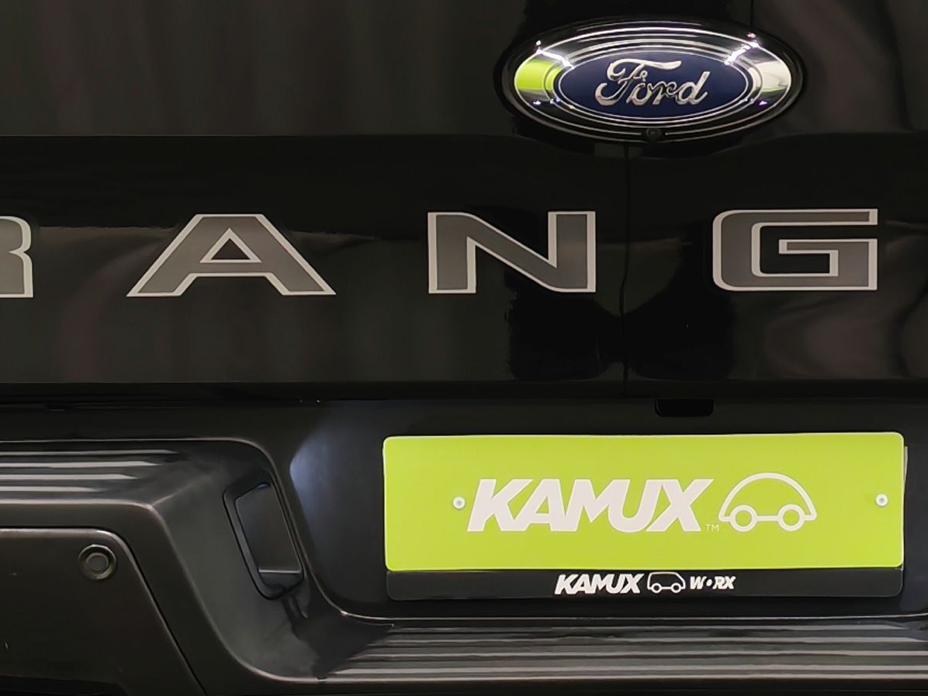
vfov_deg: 13.0
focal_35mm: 113
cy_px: 88
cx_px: 644
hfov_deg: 17.4
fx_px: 3029
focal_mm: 6.12
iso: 640
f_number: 1.9
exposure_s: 1/100
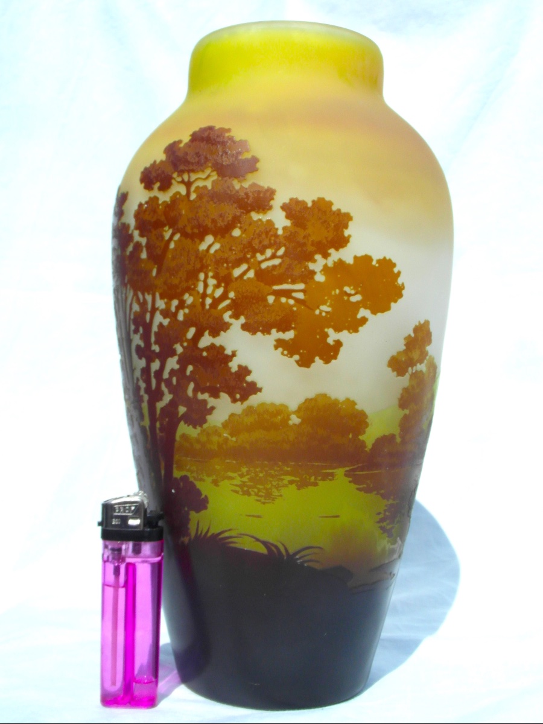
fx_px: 858
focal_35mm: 41
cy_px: 362
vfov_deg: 45.8
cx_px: 272
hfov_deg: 35.1
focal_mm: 6.8
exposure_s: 1/500
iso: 80
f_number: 5.8
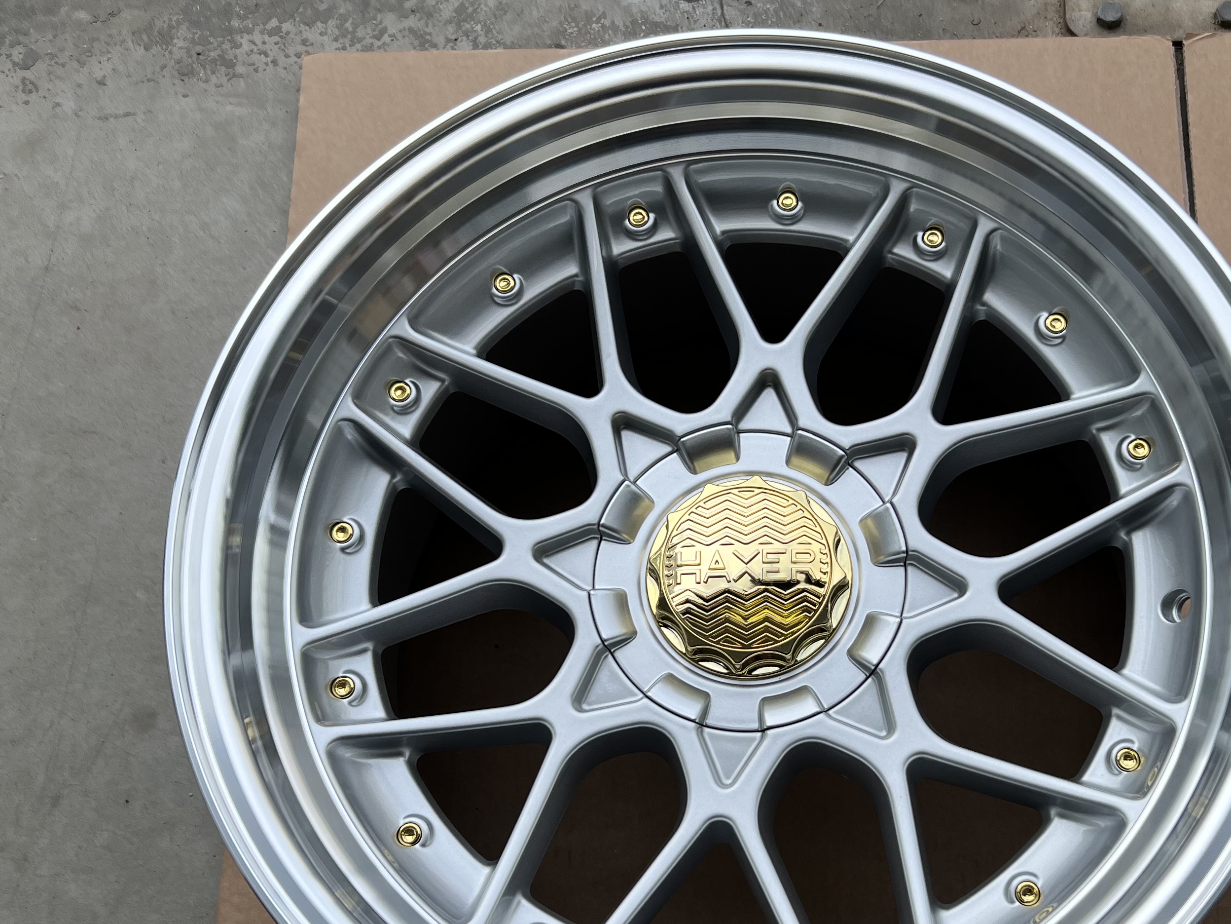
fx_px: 1494
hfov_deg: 44.4
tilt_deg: -73.2
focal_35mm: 42
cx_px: 778
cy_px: 575
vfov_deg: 34.2
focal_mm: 5.7
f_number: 1.5
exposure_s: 1/1751
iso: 50
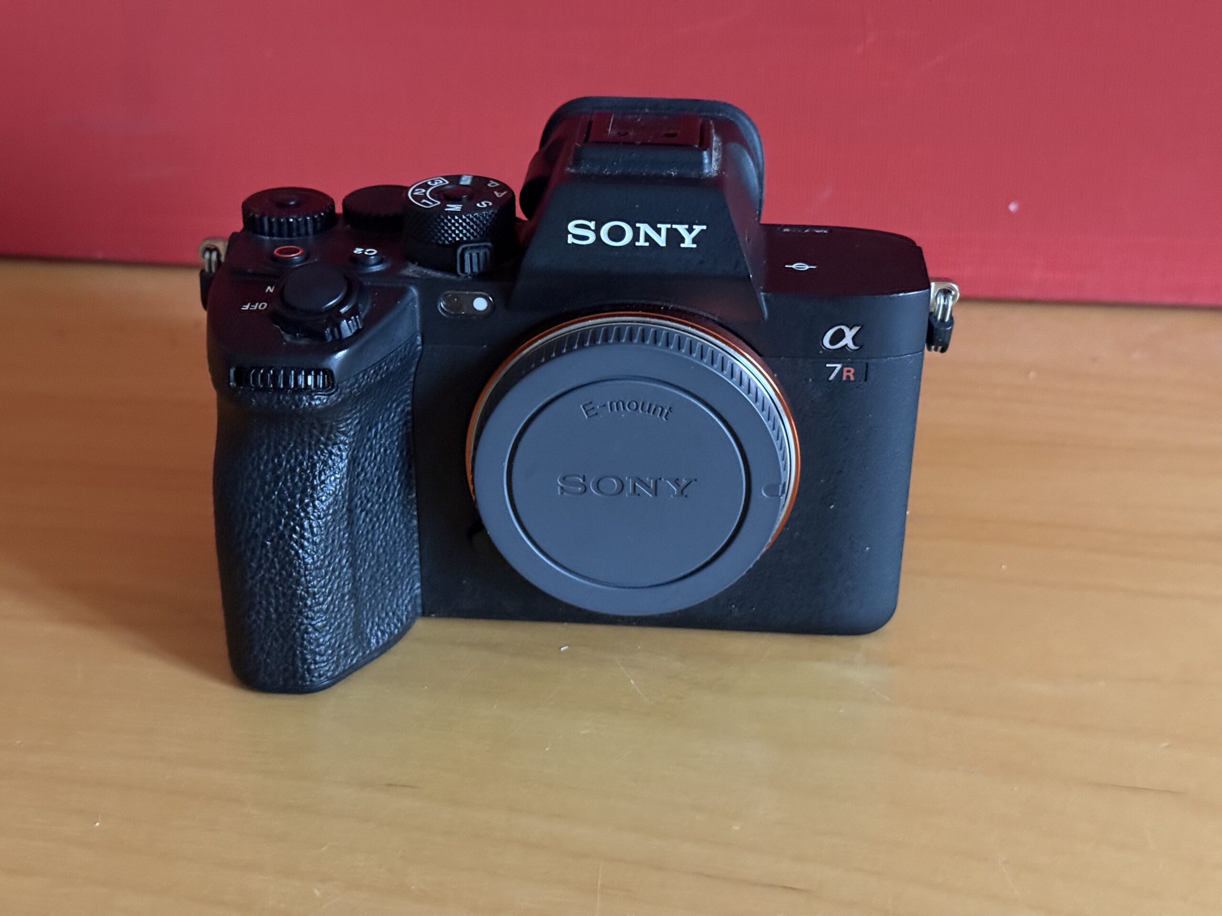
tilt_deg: -28.3
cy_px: 458
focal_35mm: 48
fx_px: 1694
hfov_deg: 39.7
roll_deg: -1.0
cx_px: 611
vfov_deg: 30.3
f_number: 1.78
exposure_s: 1/19
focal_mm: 6.76
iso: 800
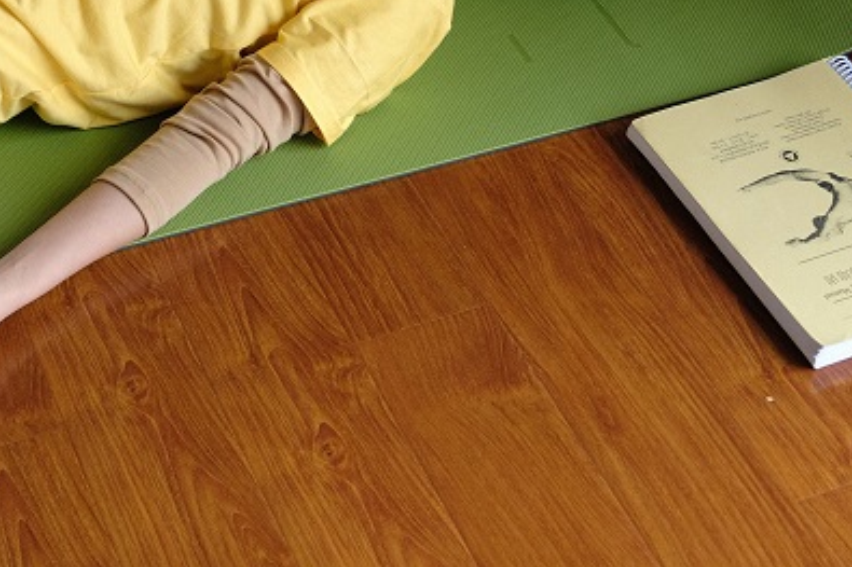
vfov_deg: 16.1
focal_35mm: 83
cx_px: 114
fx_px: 1963
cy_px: 5
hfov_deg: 23.9
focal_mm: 27.4
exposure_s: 1/200
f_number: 2.8
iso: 800
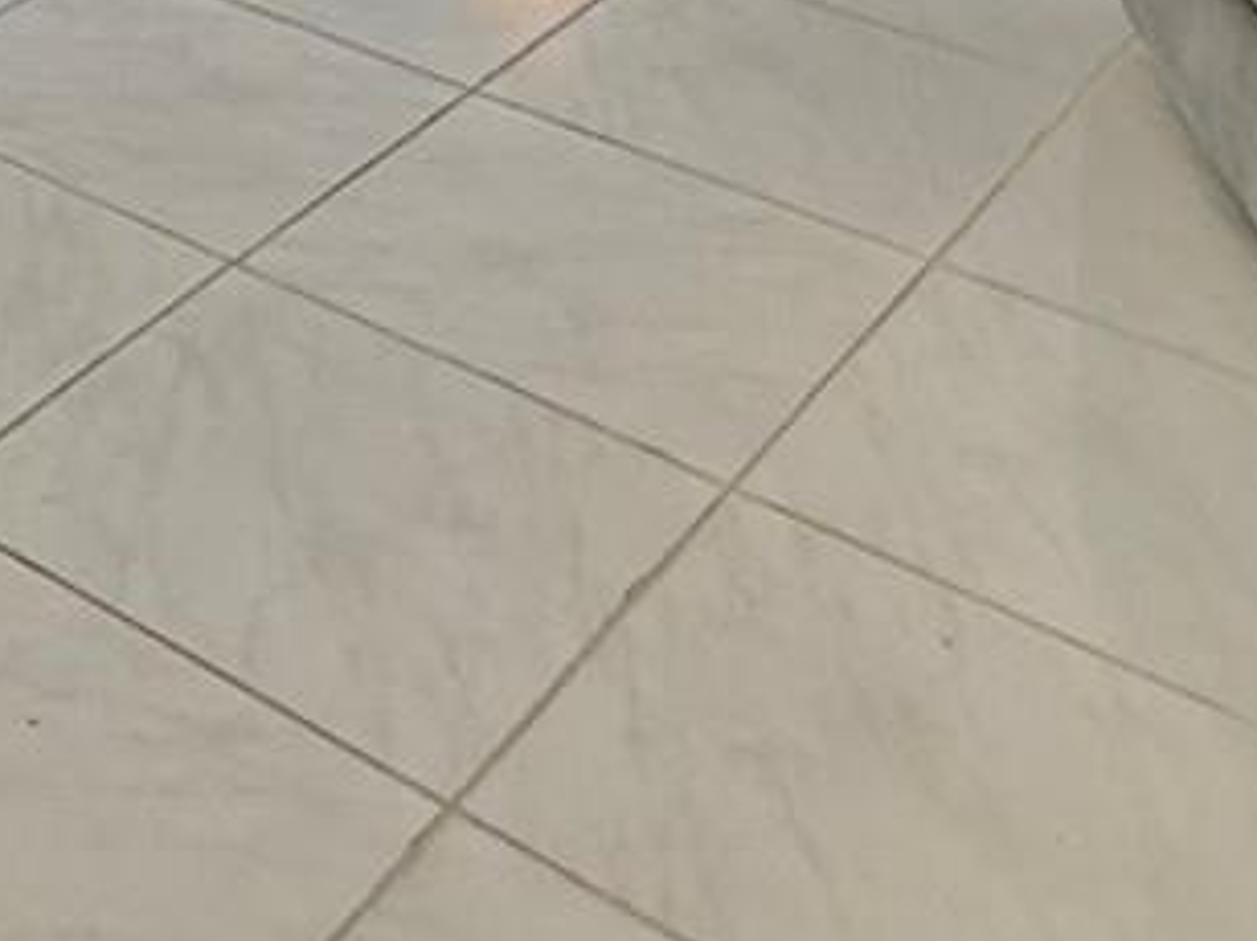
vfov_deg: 14.0
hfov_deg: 24.0
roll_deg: +0.1
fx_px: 2650
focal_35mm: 73
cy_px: -1309
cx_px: -287
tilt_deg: +3.3
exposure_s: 1/120
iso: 100
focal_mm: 2.22
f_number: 2.2
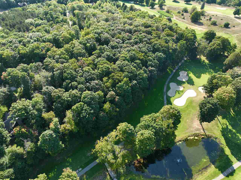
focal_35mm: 24
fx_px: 167
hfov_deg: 71.6
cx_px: 120
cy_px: 90
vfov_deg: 56.8
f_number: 2.8
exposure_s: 1/500
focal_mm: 12.29
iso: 110
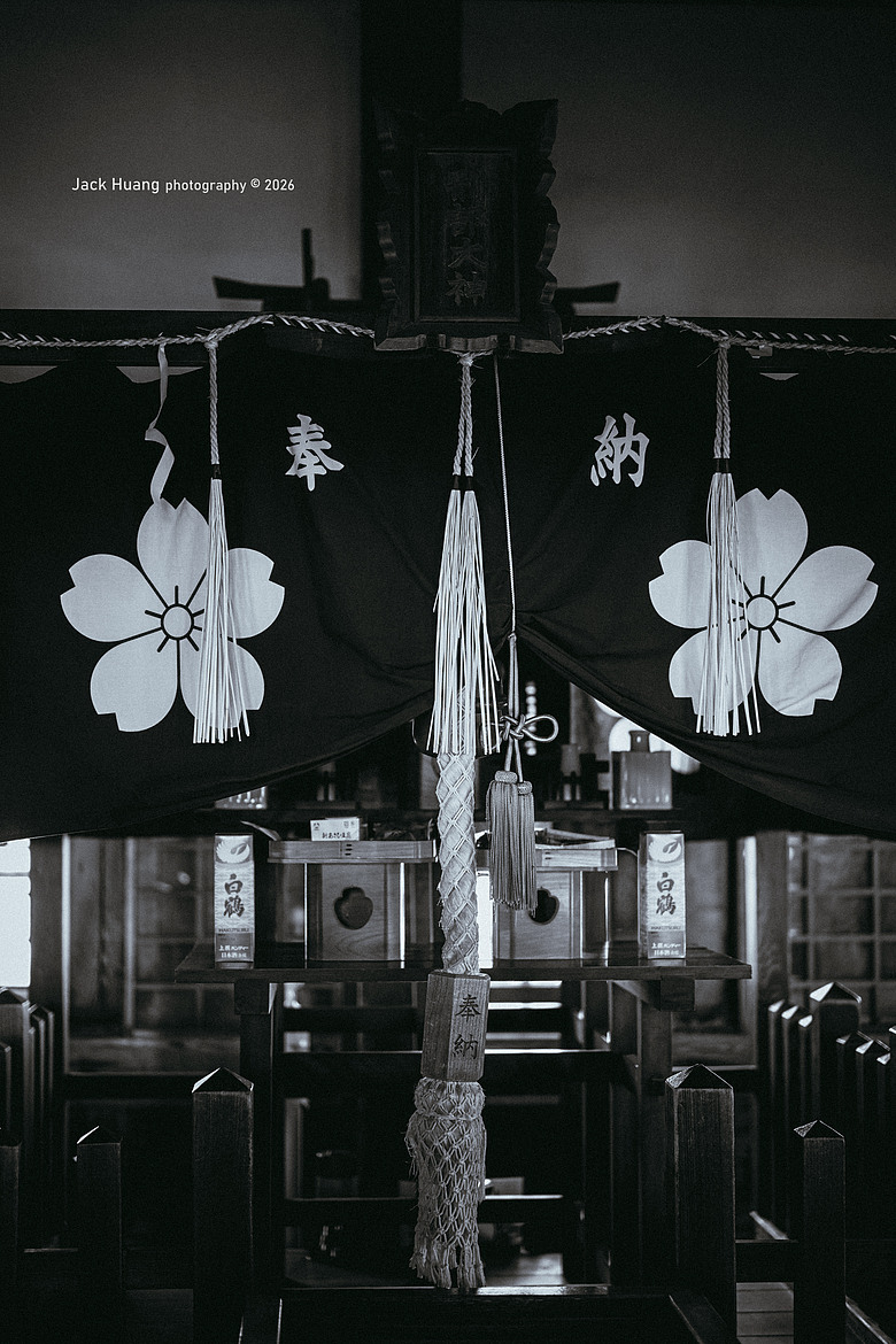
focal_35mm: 50
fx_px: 1867
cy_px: 672
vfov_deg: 39.6
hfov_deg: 27.0
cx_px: 448
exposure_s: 1/60
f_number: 1.8
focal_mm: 50
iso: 400
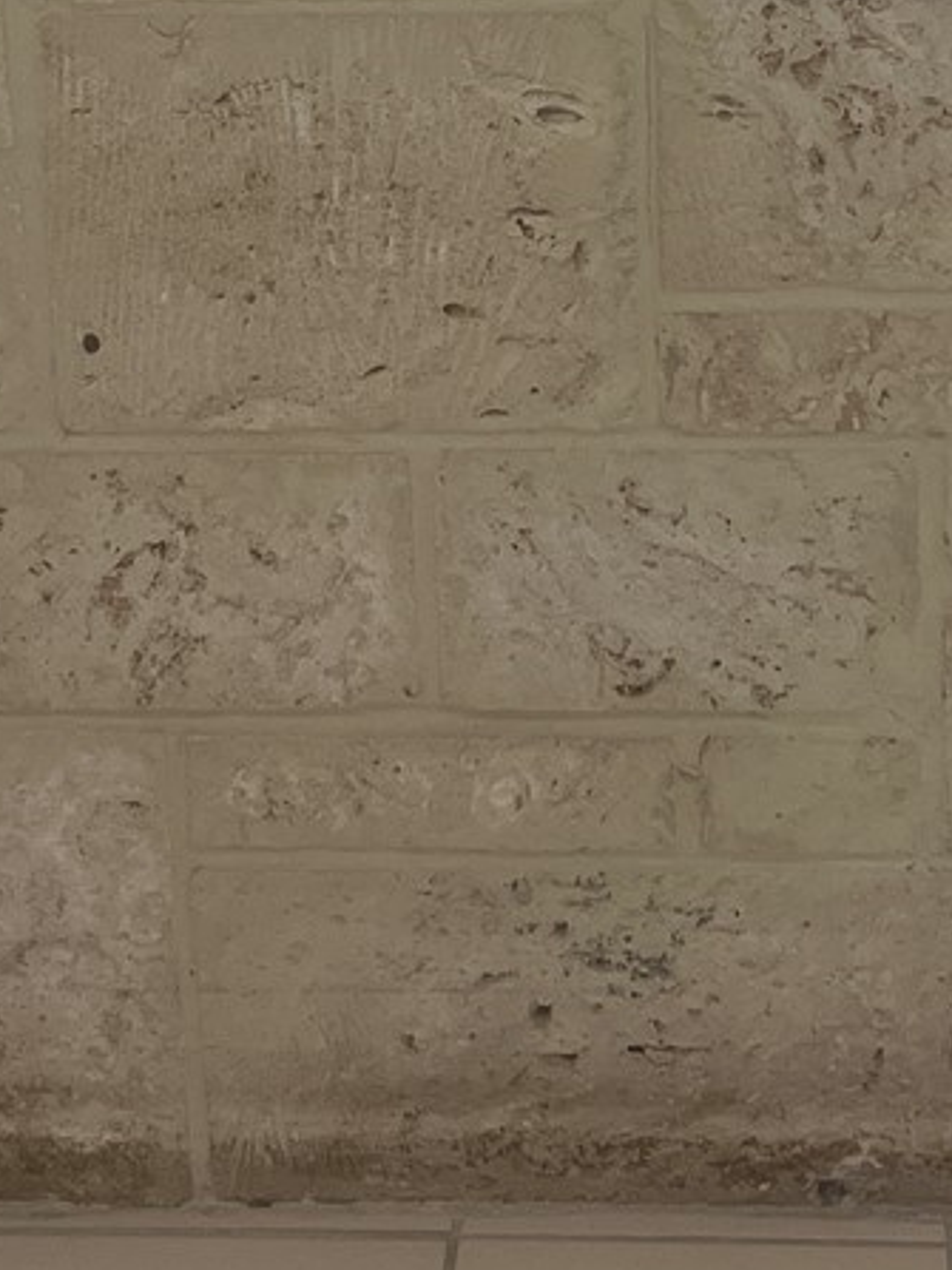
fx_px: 3412
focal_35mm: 93
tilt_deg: -17.5
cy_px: -241
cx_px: 730
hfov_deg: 15.8
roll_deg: +1.7
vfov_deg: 19.8
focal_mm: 5.1
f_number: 1.6
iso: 100
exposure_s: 1/120
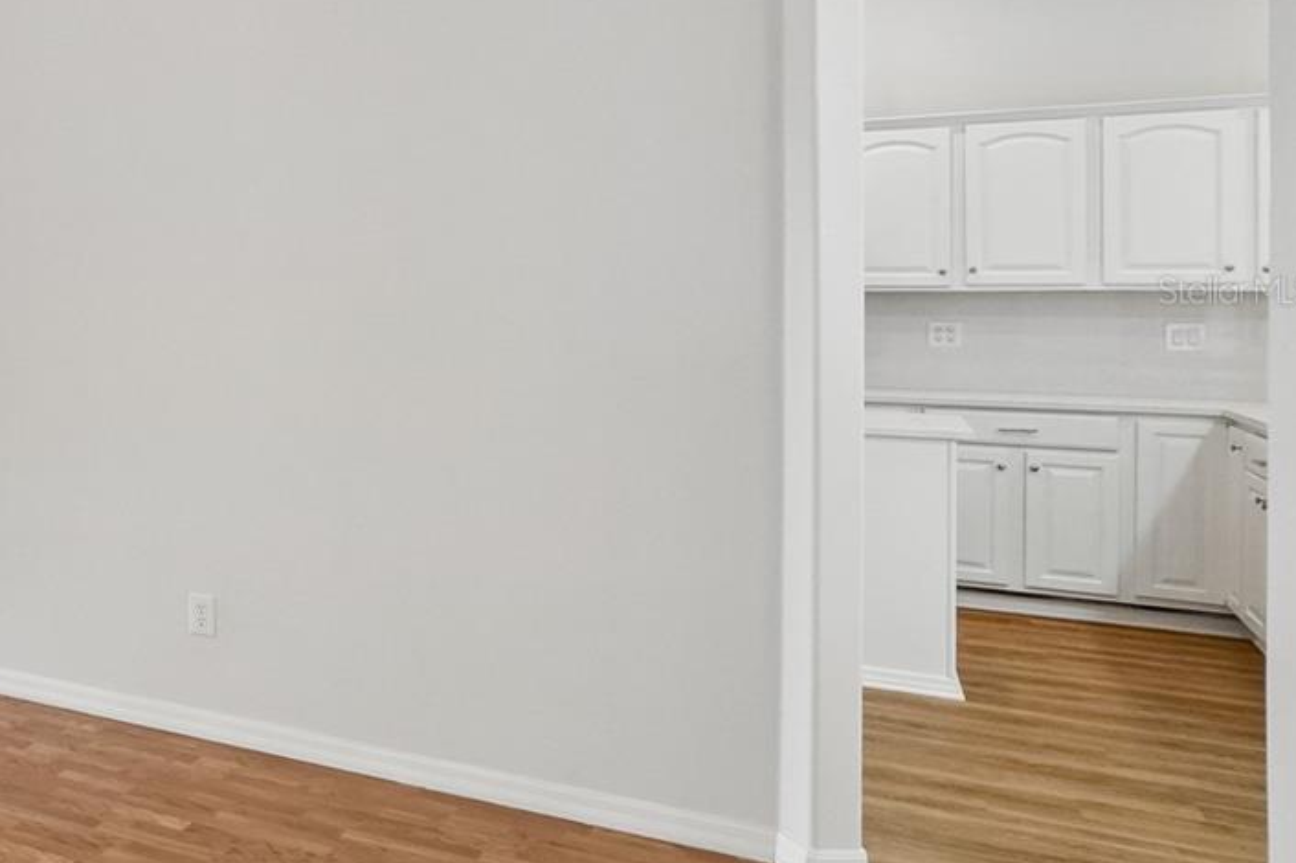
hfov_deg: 42.9
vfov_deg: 38.4
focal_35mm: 34
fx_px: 1223
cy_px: 290
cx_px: -147
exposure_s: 1/30
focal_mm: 10
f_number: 8
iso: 640
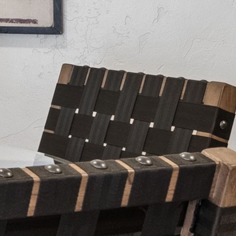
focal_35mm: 138
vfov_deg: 12.5
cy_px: -11
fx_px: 1064
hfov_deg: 11.1
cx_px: -276
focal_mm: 21
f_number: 8
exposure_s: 1/10
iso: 640
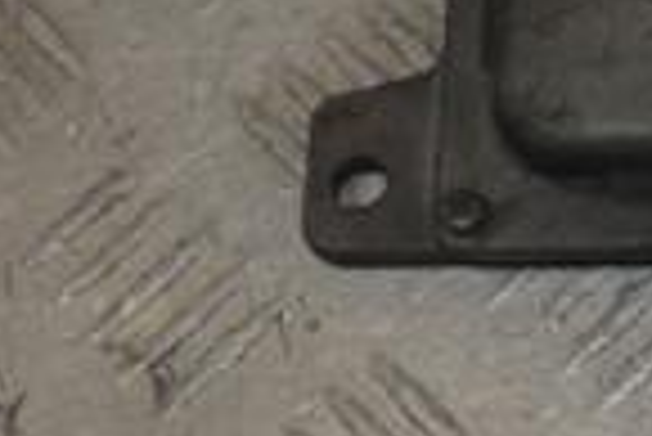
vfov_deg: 6.5
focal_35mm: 211
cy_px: 81
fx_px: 3825
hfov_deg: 9.4
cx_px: 1016
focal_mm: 34
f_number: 10
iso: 800
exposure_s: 1/200
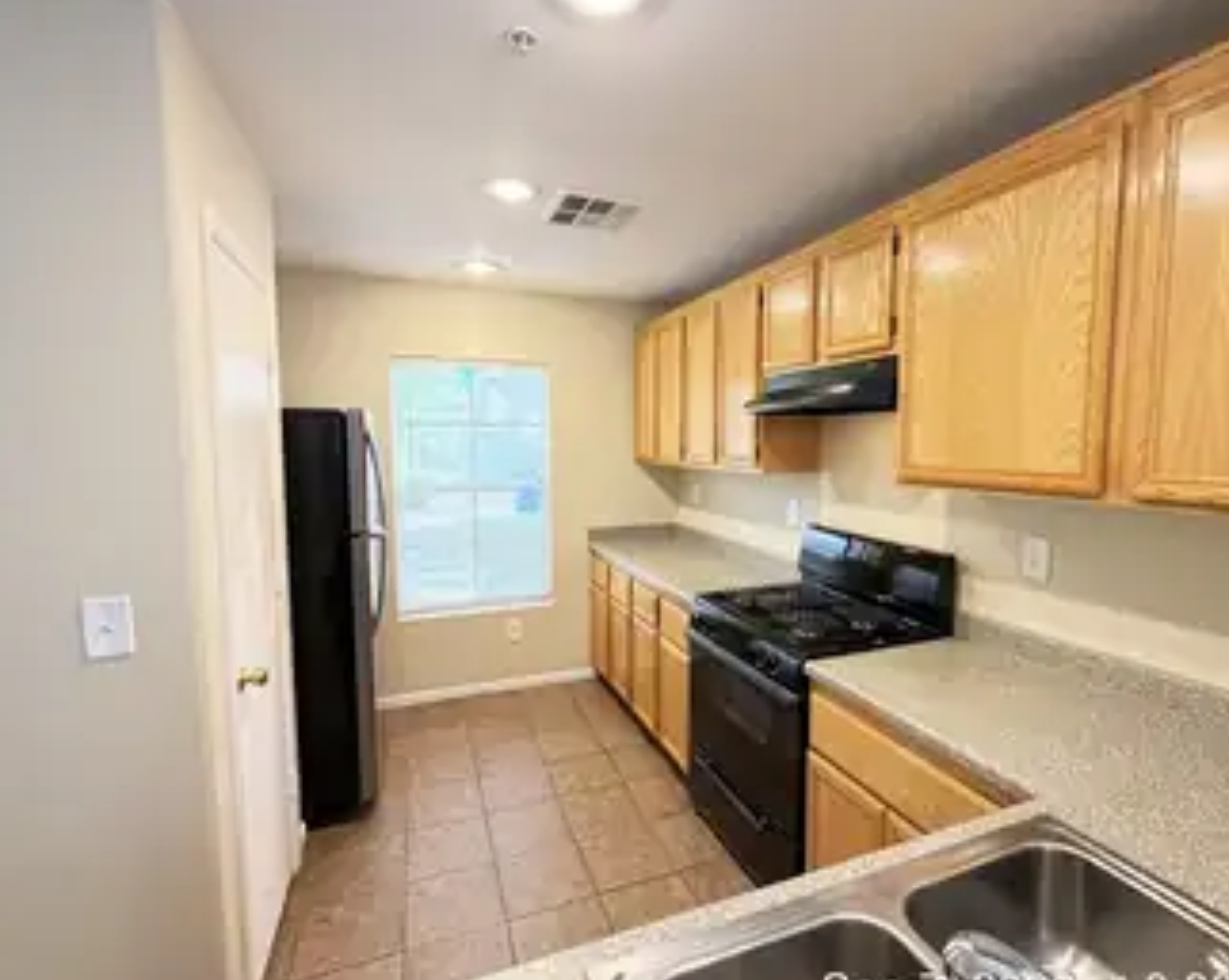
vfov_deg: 76.9
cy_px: 492
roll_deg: -0.2
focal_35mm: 17
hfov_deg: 89.5
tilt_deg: -5.3
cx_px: 664
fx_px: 618
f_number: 2.2
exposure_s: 1/60
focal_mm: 2.22
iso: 1000
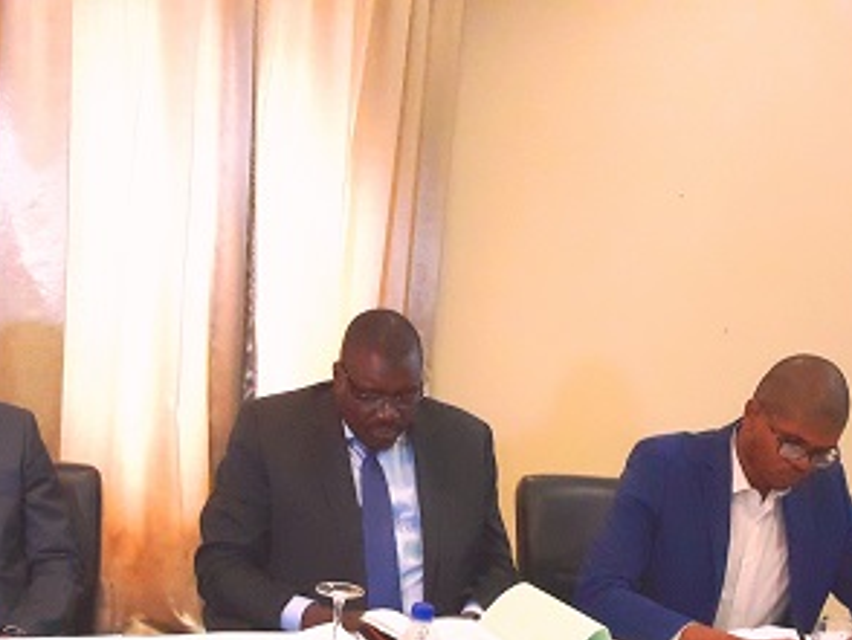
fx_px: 1182
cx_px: 371
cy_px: 510
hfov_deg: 39.6
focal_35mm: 48
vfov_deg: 29.6
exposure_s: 1/33
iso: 320
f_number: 1.9
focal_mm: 2.2
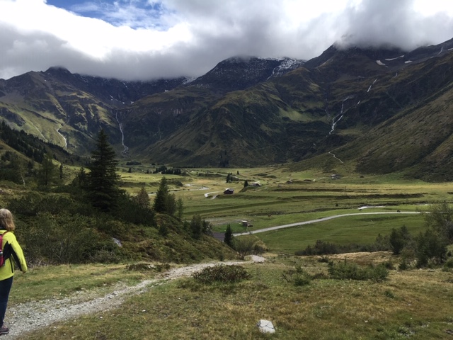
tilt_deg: -1.0
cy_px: 170
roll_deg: -0.7
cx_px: 226
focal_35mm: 29
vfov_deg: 48.2
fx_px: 380
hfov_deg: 61.7
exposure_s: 1/1570
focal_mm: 4.15
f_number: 2.2
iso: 25
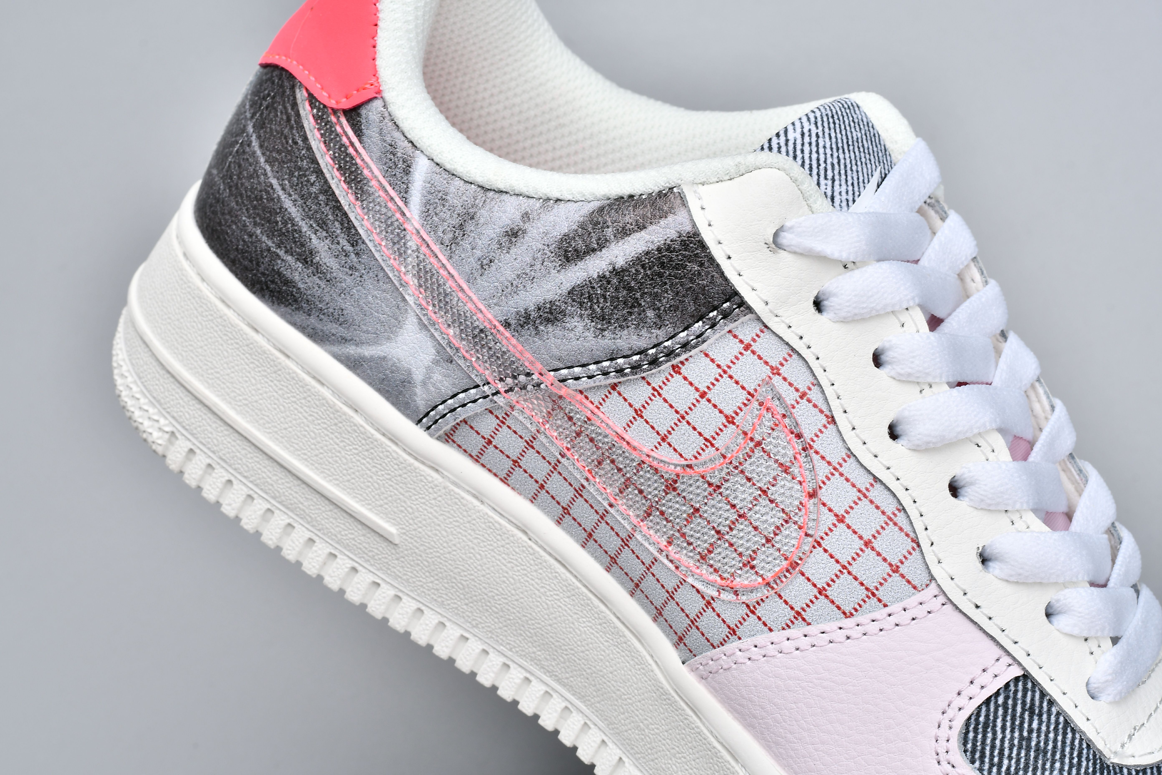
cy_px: 388
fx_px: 2421
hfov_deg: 27.0
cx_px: 581
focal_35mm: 75
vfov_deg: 18.2
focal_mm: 50
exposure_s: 1/125
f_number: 14
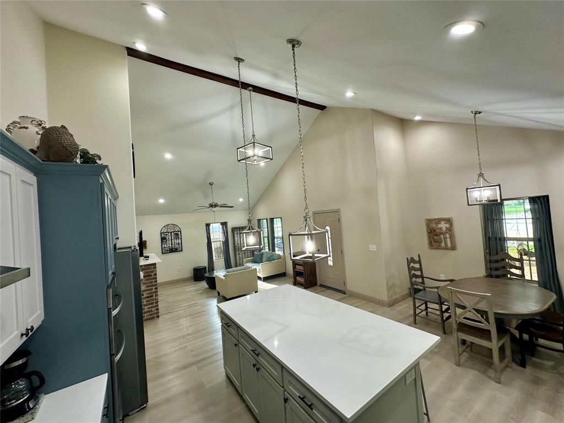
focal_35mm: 14
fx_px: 228
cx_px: 282
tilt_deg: +0.9
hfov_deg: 102.1
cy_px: 212
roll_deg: +4.3
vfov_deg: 85.7
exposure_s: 1/120
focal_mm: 2.22
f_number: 2.2
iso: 160
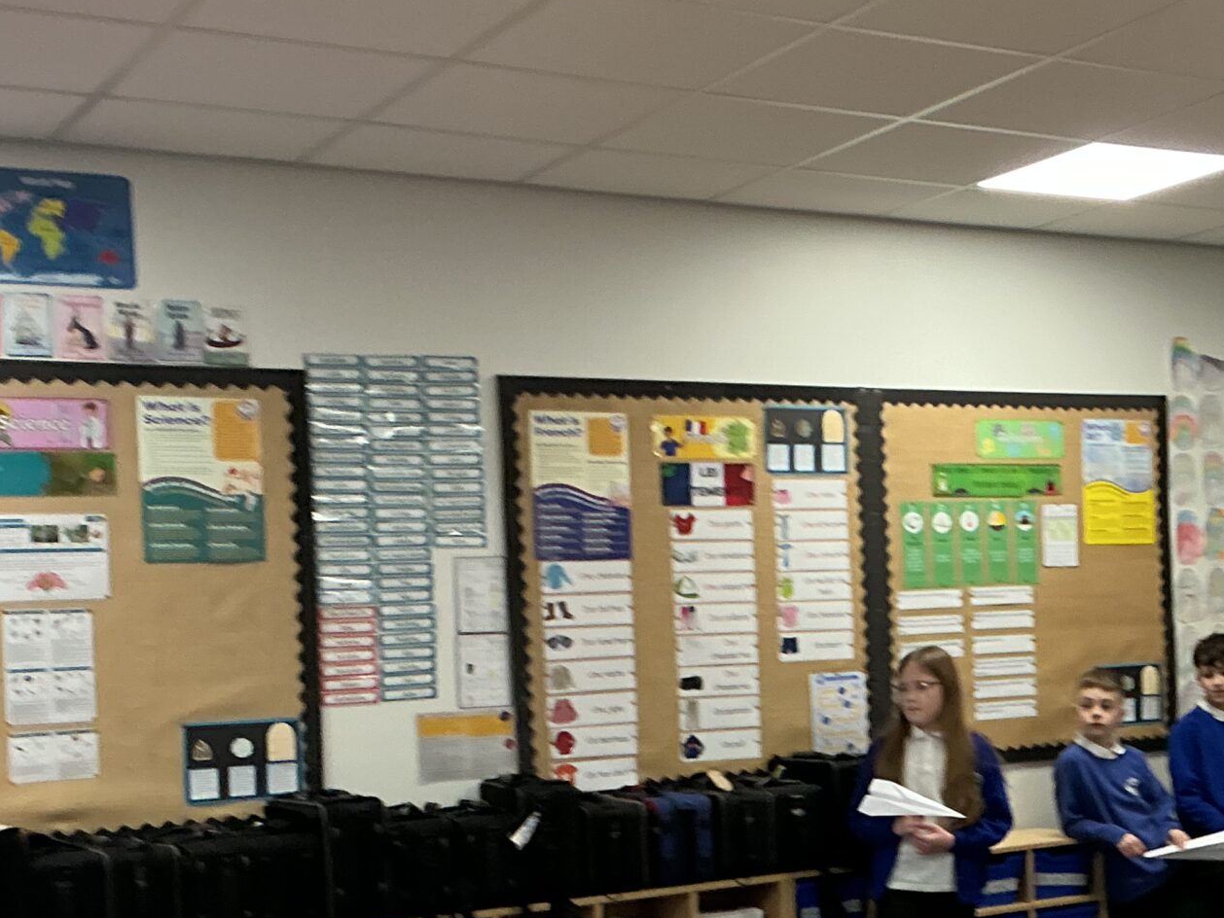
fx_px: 2087
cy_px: 675
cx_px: 933
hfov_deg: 32.0
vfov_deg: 24.6
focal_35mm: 59
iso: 80
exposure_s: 1/50
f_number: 1.8
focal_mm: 3
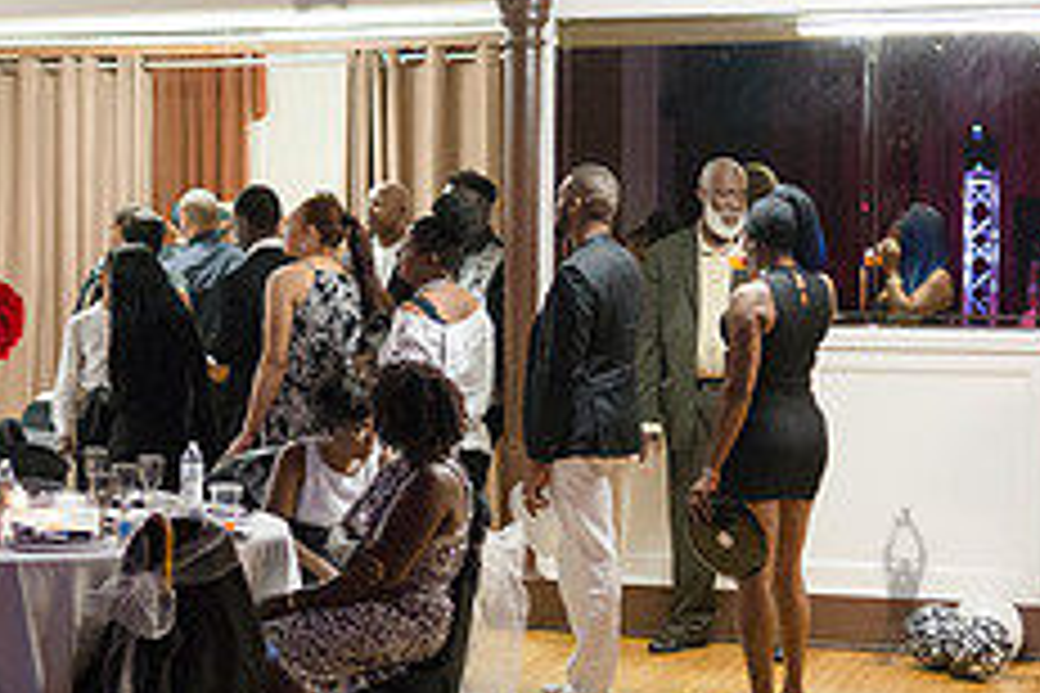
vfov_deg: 15.5
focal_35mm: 88
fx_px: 2542
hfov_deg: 23.0
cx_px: 320
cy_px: 367
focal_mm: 35
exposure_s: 1/125
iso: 4000
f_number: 2.8
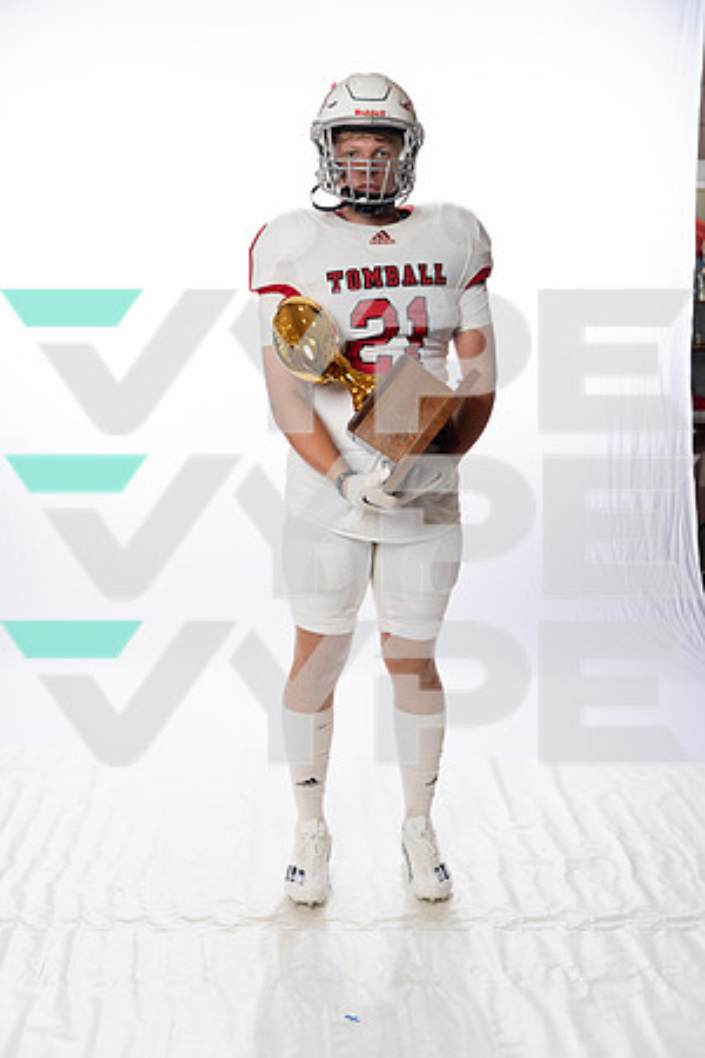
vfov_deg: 46.4
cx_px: 352
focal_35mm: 42
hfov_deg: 31.9
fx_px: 1234
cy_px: 529
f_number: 4
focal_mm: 42
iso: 400
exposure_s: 1/250
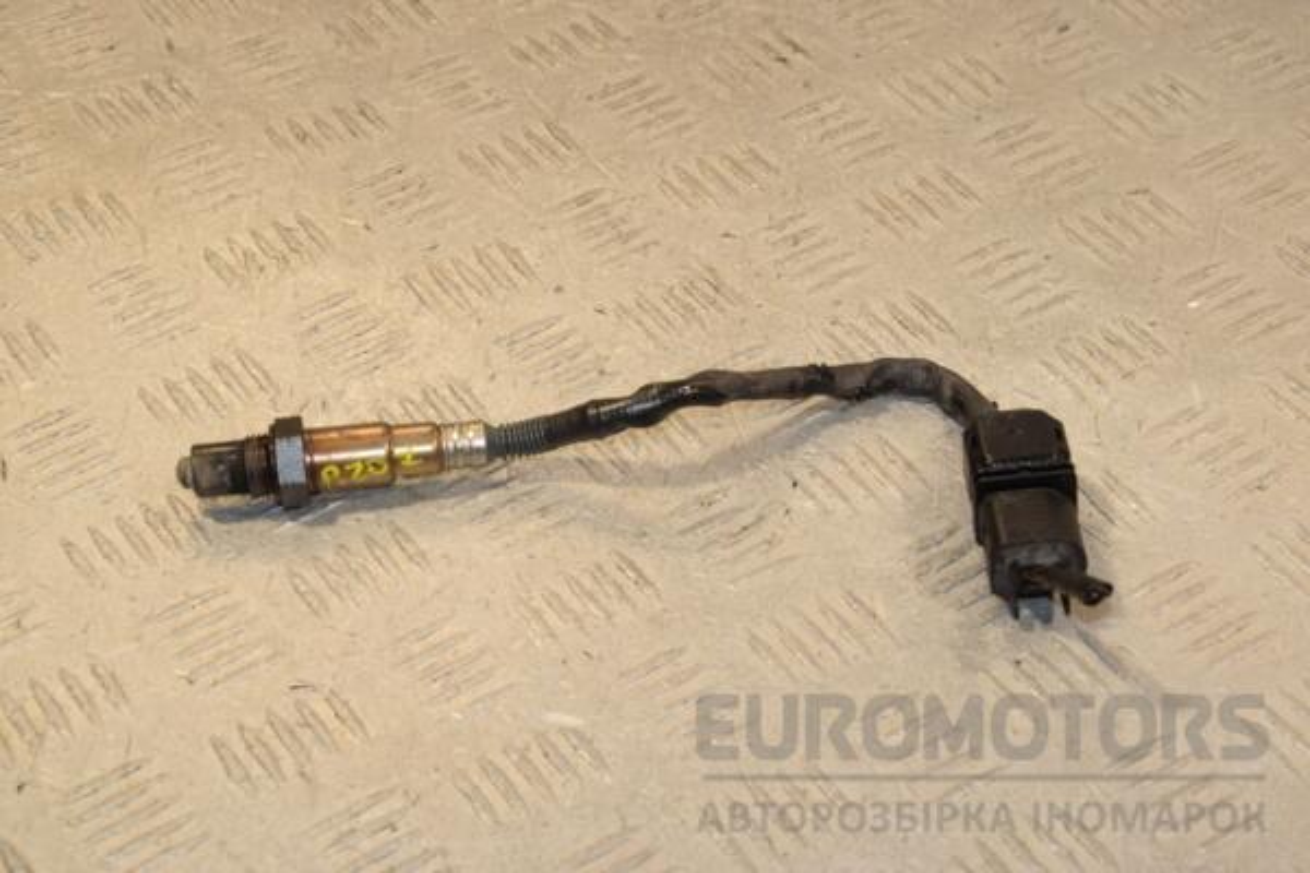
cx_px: 655
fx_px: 2838
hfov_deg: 26.0
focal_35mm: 78
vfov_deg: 17.5
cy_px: 436
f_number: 10
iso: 800
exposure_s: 1/200
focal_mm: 52
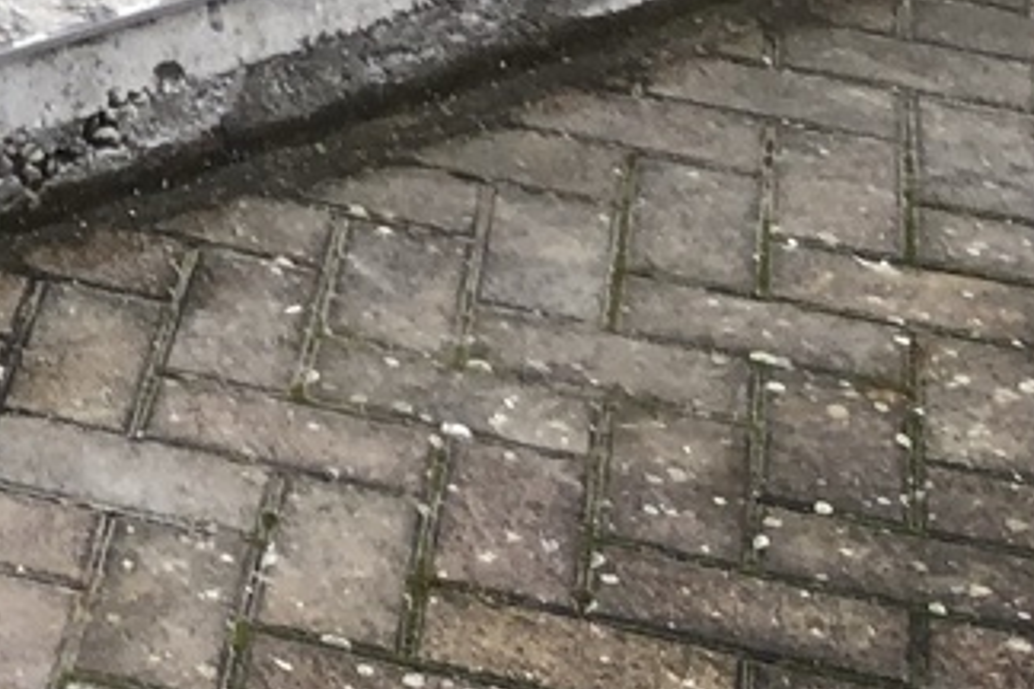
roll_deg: +2.0
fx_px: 4136
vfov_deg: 8.6
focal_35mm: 144
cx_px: -1165
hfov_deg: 12.3
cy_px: -1008
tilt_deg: -8.3
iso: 20
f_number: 1.8
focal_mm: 4
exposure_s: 1/123
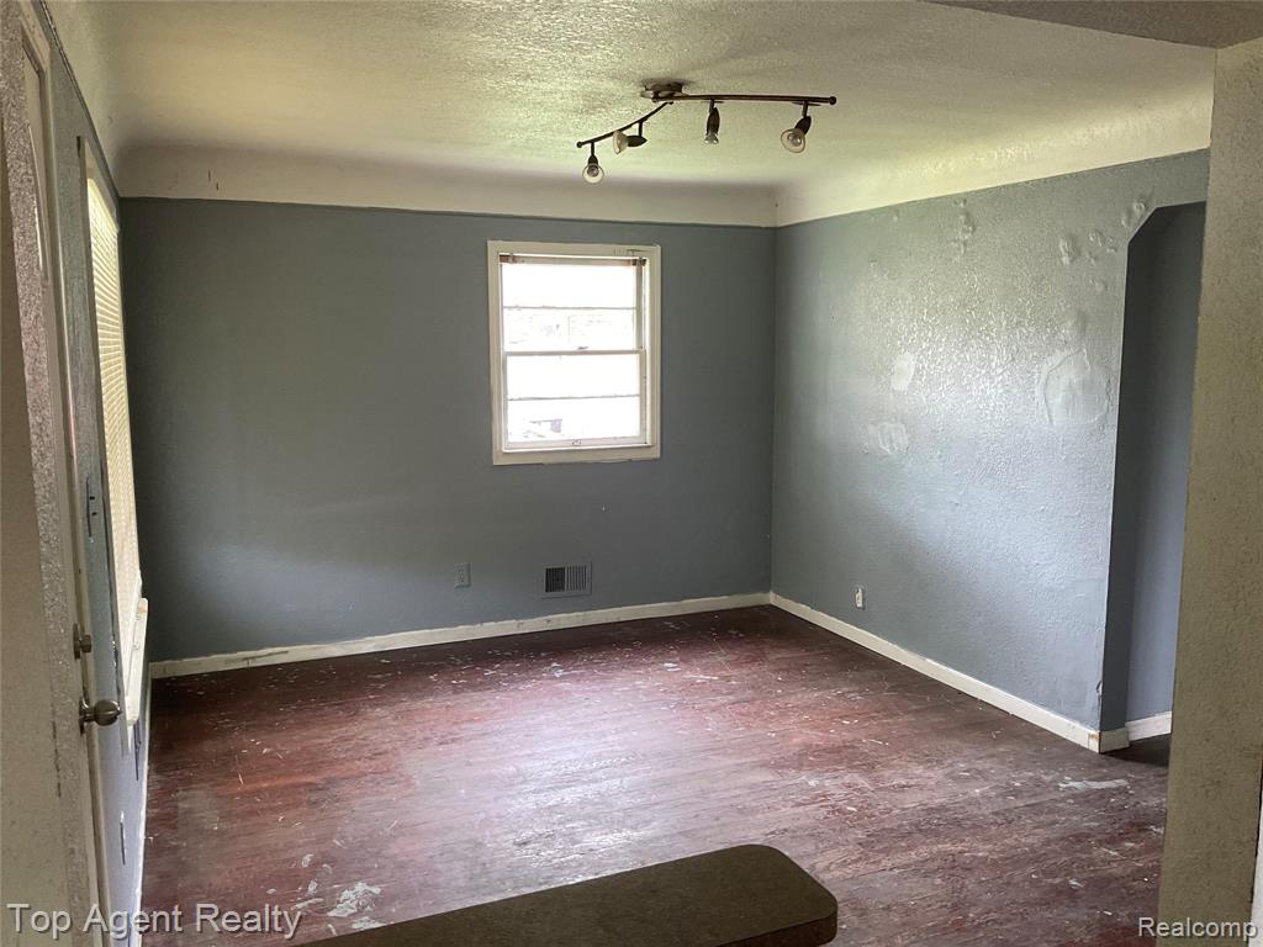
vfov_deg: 48.2
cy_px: 474
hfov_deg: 61.7
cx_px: 632
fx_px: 1058
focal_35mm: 29
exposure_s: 1/60
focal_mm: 3
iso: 80
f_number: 1.8
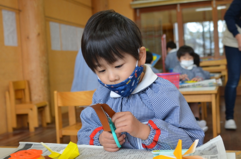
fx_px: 341
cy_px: 80
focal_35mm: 51
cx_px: 127
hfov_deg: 38.9
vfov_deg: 26.4
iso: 400
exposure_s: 1/60
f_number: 4
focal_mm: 32
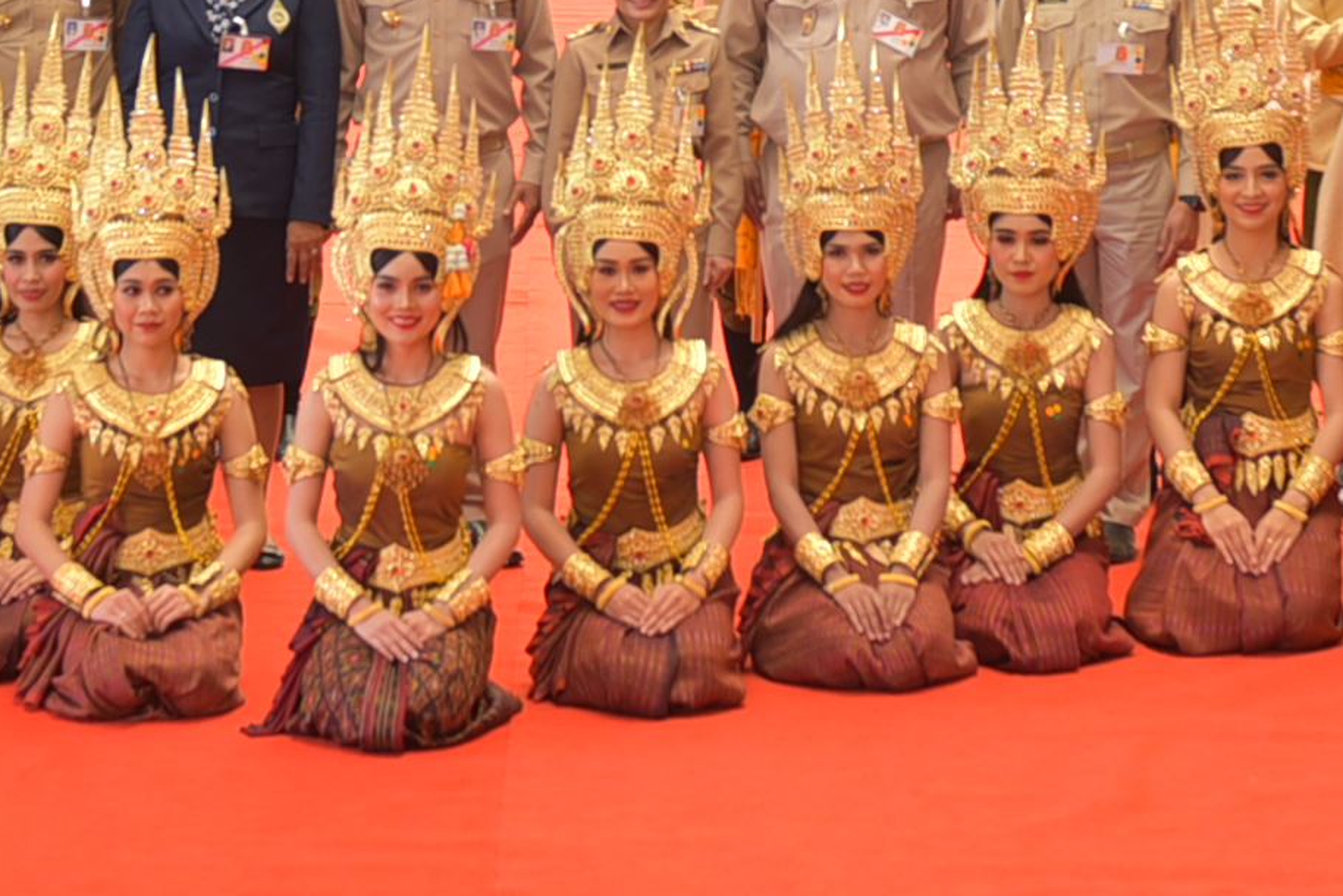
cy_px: -248
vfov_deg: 9.8
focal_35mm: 138
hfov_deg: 14.9
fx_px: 5150
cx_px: 624
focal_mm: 42
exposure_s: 1/180
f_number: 2.8
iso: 140
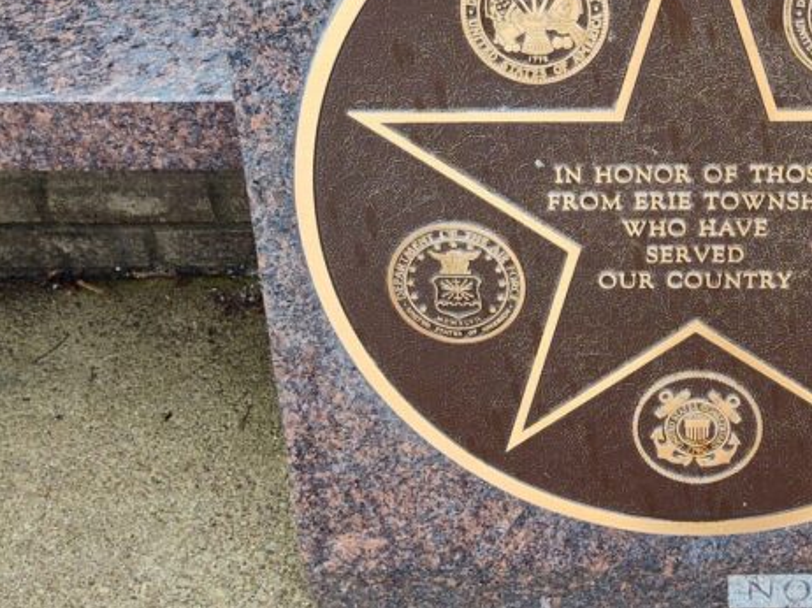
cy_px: 84
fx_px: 1196
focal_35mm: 51
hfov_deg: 35.7
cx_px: 701
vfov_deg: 27.7
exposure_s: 1/200
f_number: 1.8
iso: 133
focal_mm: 5.56
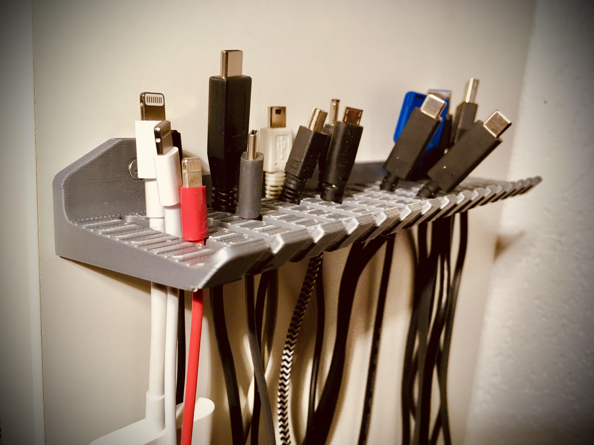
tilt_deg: -13.7
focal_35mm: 29
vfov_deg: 48.2
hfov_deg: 61.7
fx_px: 498
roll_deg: -4.3
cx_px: 297
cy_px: 222
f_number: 2.2
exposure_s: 1/33
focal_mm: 4.15
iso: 50
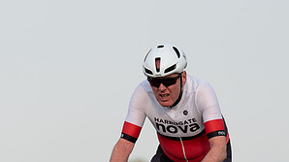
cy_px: 223
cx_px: 170
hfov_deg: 3.8
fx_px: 4318
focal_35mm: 564
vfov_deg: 2.1
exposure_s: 1/1000
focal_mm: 200
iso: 200
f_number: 3.5
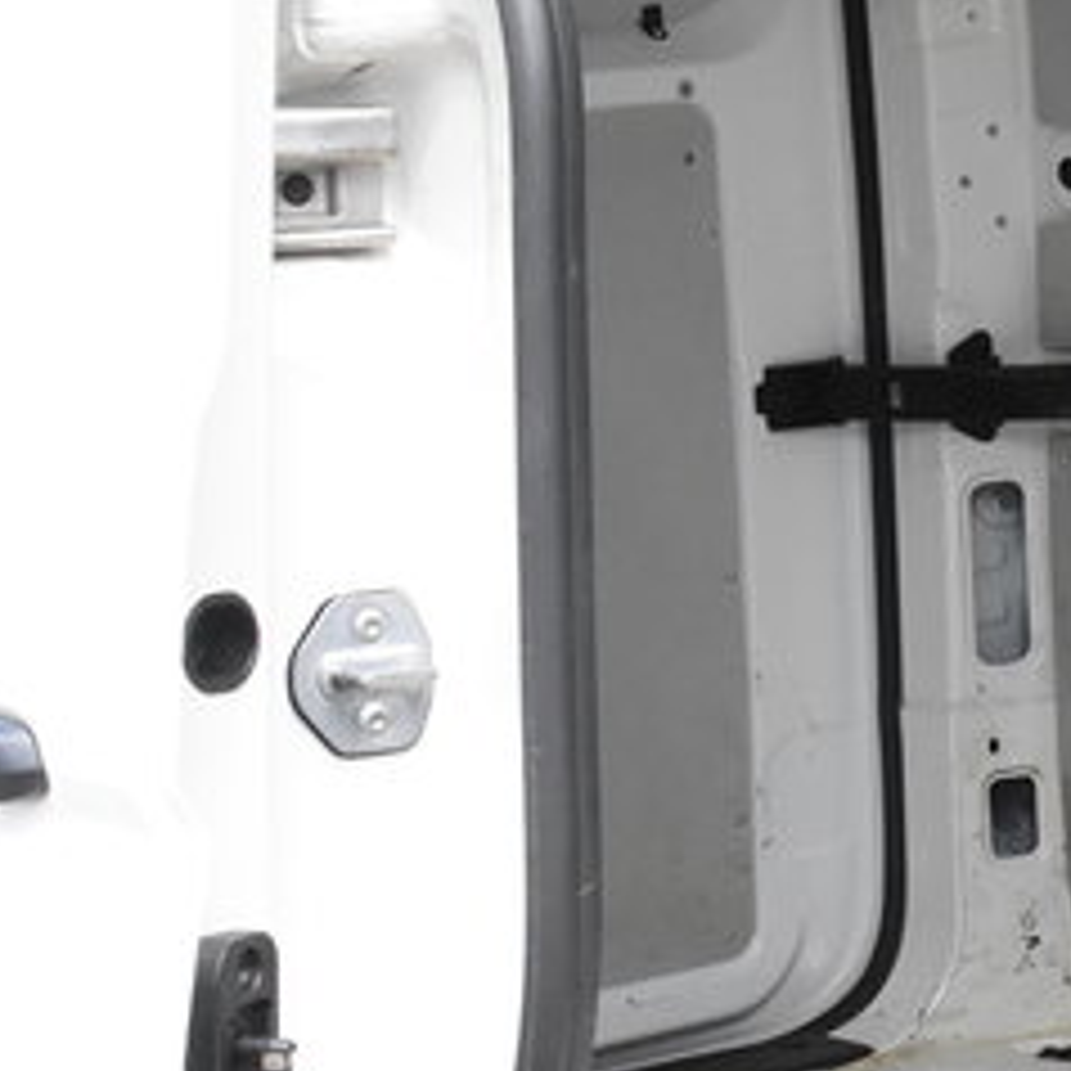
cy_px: 115
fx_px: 5286
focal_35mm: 151
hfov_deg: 10.9
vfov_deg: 11.5
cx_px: 1836
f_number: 10
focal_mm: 22
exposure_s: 1/400
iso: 1600
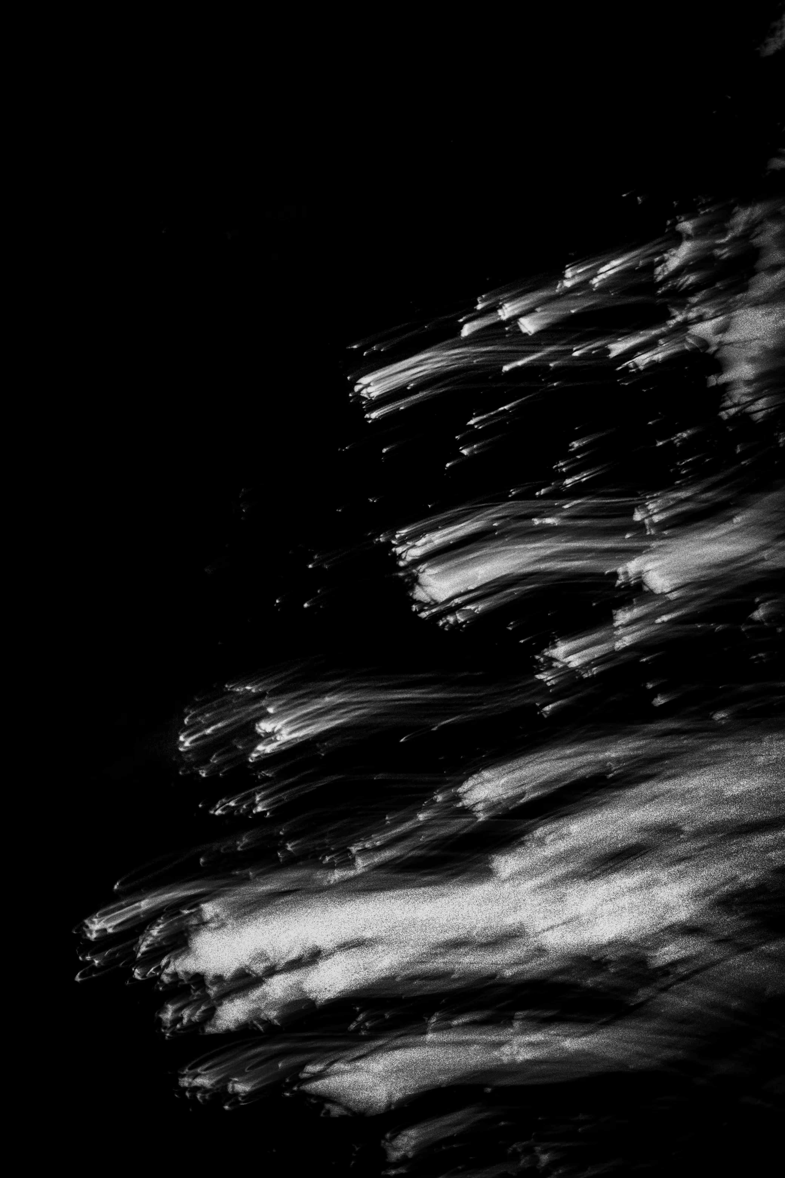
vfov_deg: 37.5
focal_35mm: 53
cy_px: 589
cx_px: 392
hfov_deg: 25.5
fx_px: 1733
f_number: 5
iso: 640
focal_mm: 35
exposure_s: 1
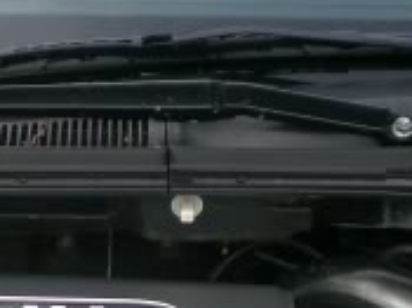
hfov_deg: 14.2
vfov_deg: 10.4
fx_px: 1653
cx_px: 104
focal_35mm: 139
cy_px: 416
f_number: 3.1
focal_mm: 6.3
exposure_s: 1/160
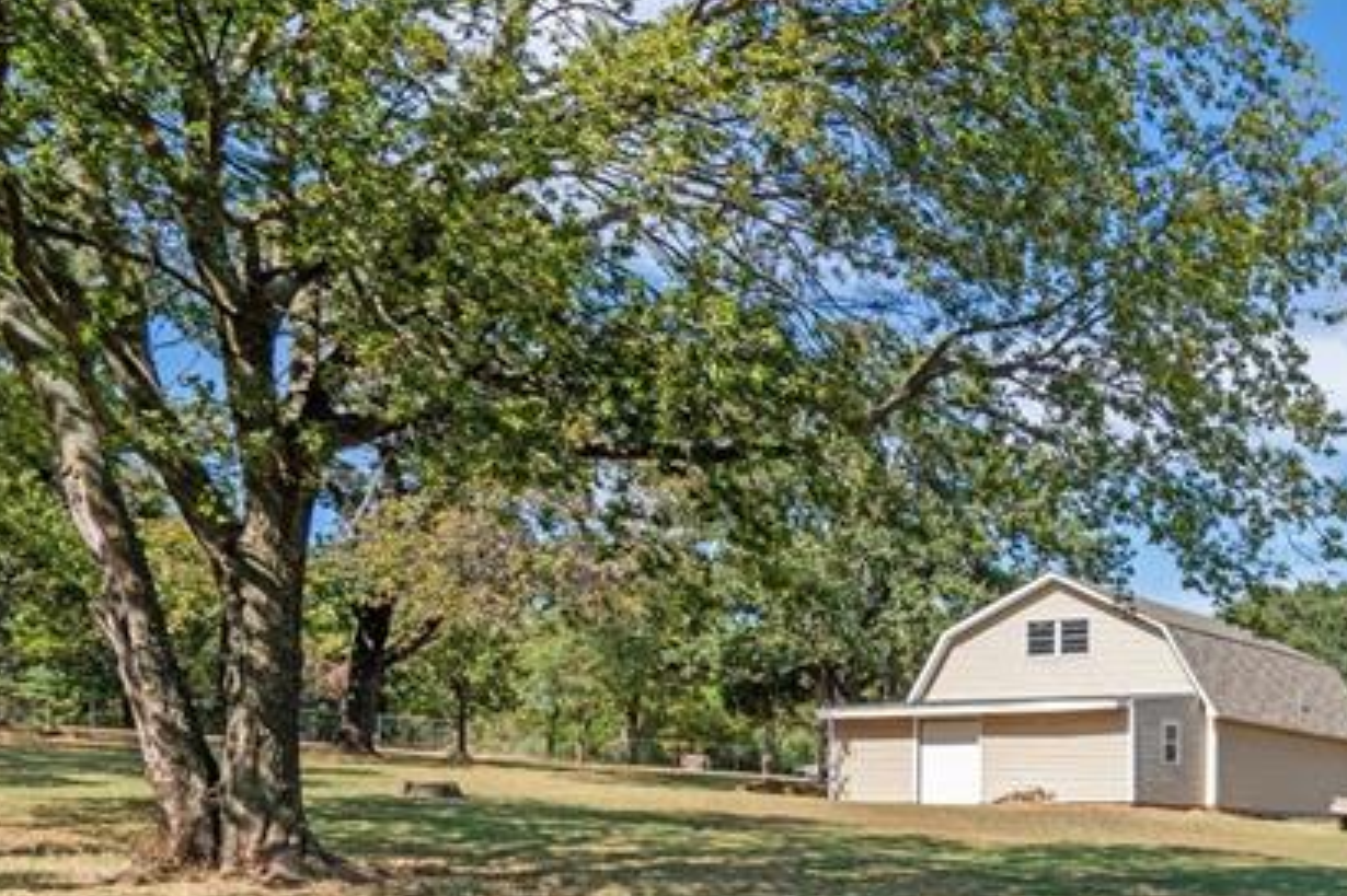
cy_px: 873
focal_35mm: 40
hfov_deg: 41.2
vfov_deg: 31.2
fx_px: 1496
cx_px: 1393
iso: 200
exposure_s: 1/800
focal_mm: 16
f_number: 7.1
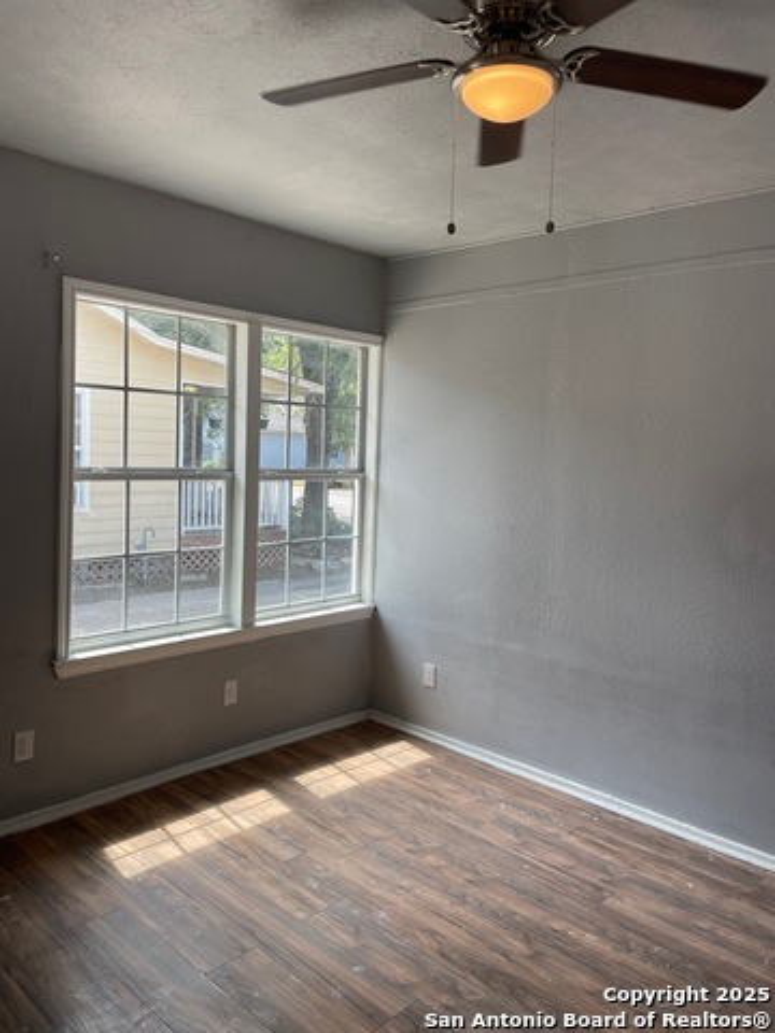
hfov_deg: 53.1
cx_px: 388
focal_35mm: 26
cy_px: 516
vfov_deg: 67.3
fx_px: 776
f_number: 1.6
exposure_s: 1/368
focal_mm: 4.2
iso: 32
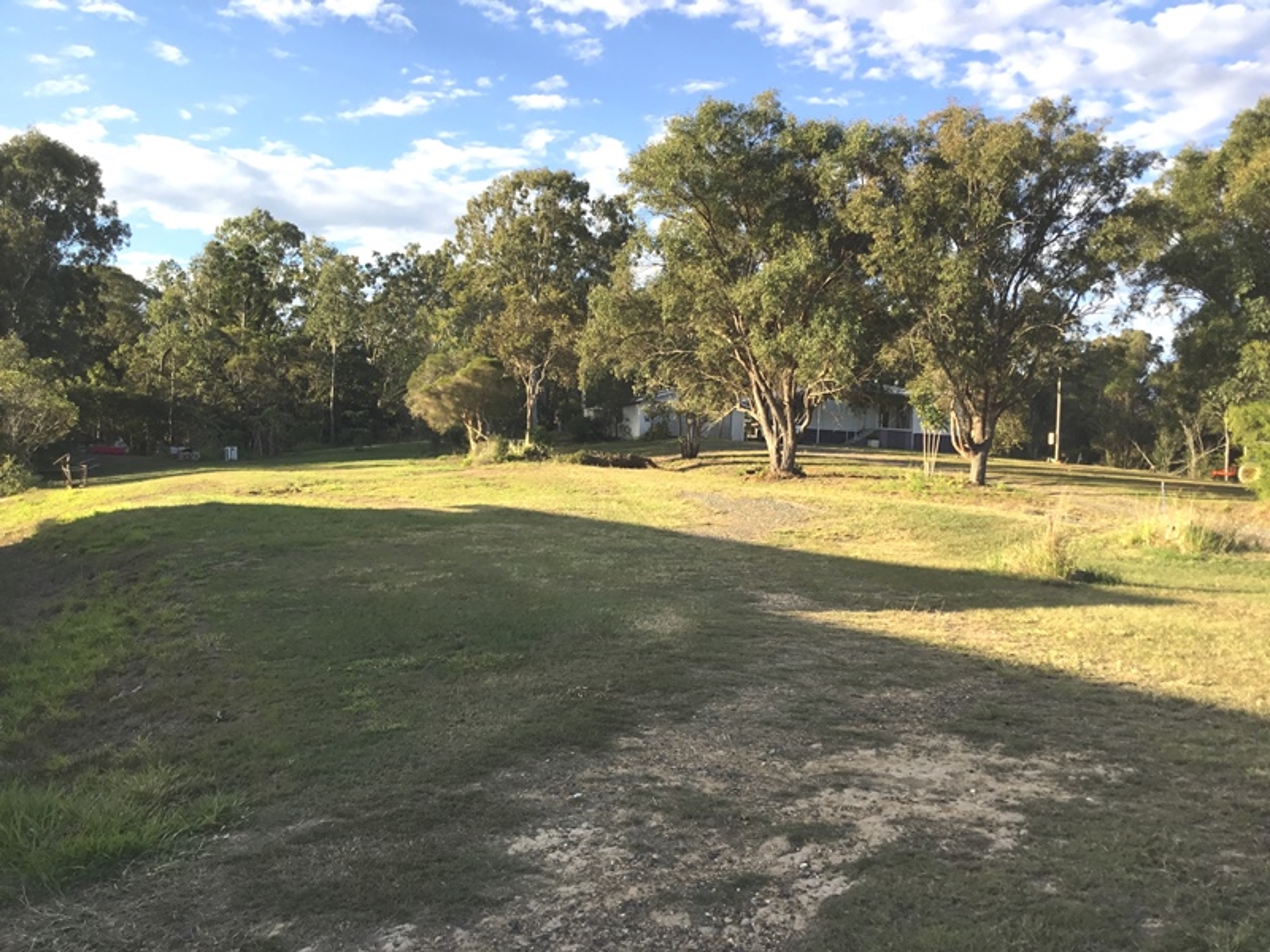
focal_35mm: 31
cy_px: 476
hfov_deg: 58.4
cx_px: 635
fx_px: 1137
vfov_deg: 45.4
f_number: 2.4
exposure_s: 1/403
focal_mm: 3.3
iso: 25
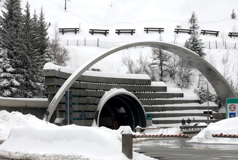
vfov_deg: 14.0
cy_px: 99
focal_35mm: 98
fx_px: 649
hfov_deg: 20.8
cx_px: 131
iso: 100
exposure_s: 1/100
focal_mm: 50
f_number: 6.3
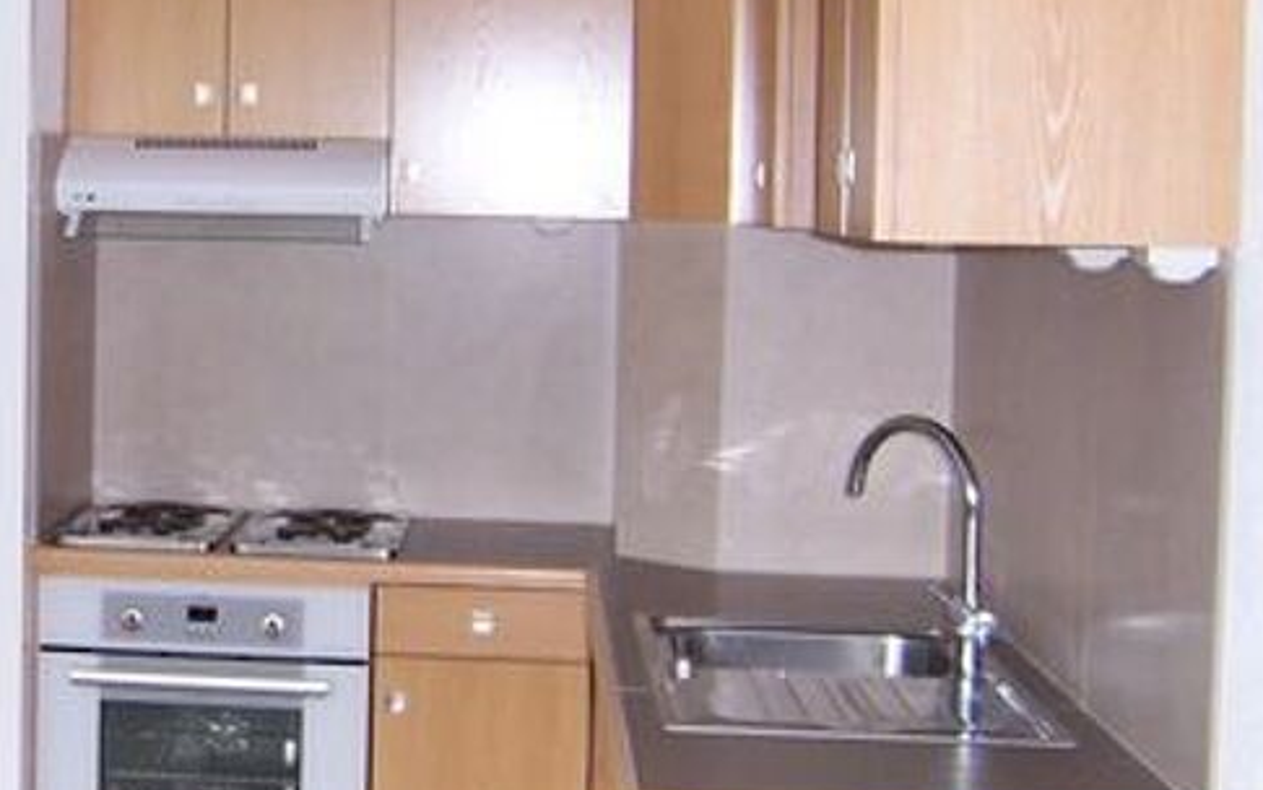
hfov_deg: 27.0
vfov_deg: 18.1
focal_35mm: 72
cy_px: 301
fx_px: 2479
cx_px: 5
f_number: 2.8
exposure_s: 1/60
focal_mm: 5.5
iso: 140
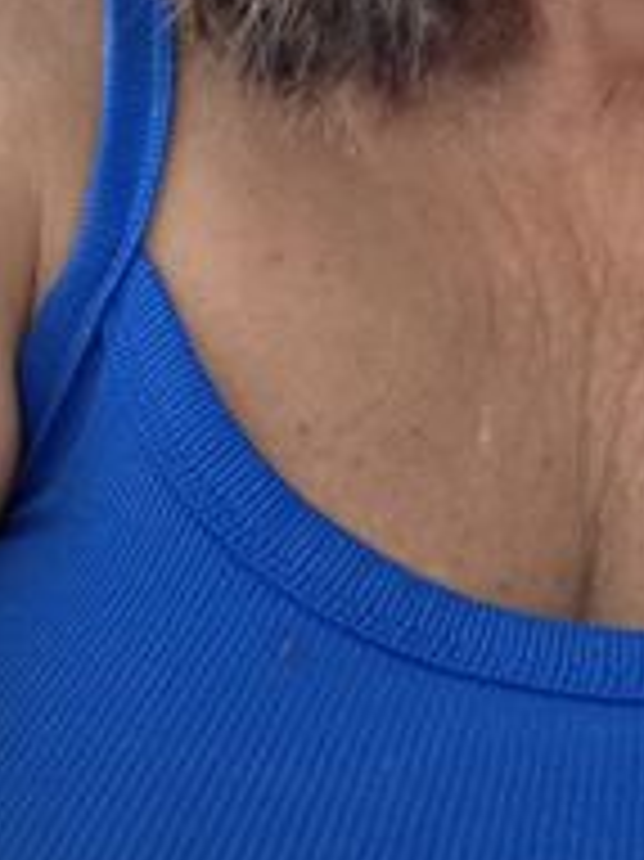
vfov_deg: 22.4
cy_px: -290
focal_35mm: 77
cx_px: 626
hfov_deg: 18.7
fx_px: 1912
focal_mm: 3.3
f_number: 2.2
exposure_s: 1/17.2
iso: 1000
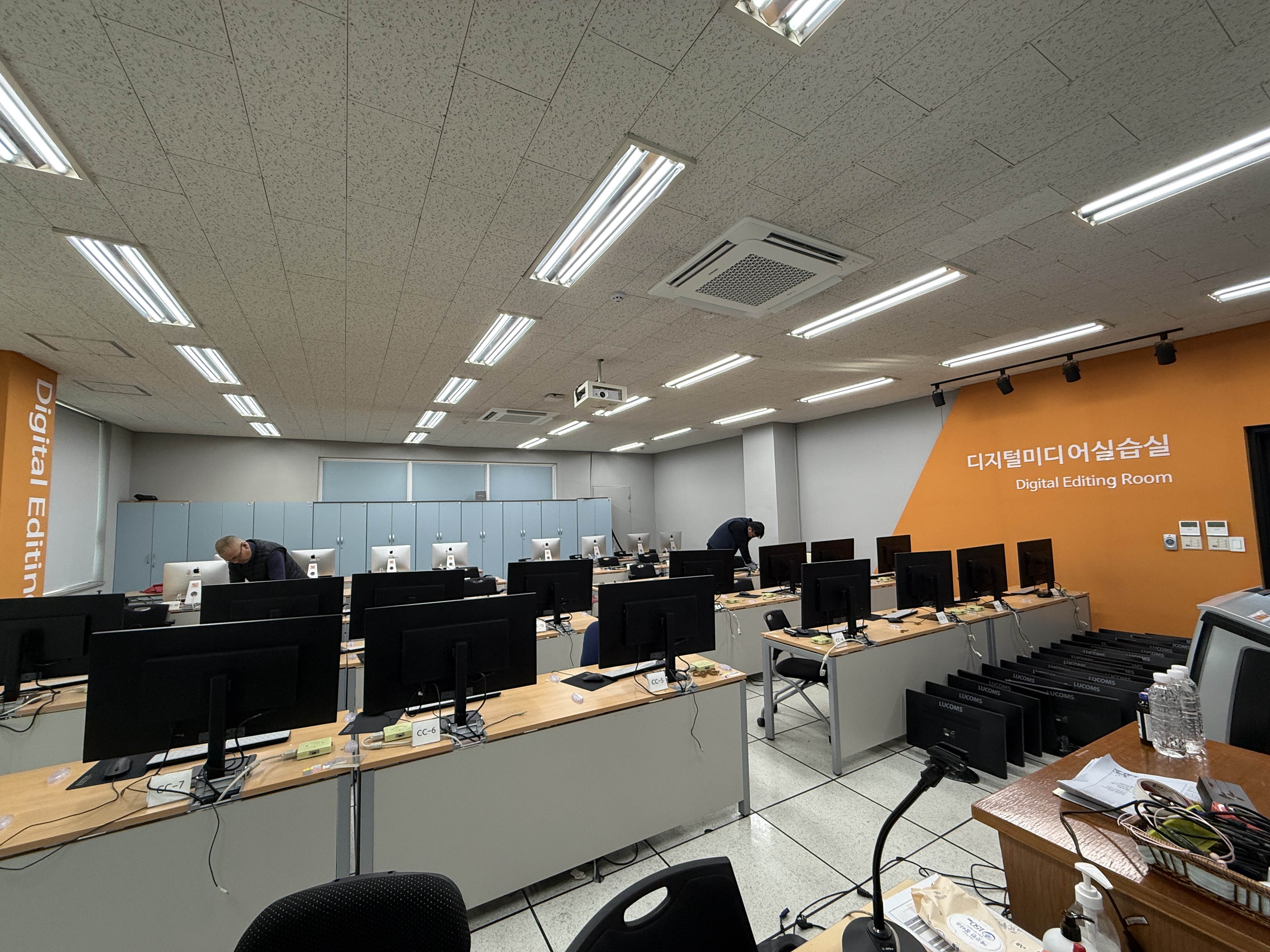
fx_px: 514
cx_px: 635
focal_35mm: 14
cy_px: 476
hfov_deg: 102.1
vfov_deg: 85.7
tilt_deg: +5.0
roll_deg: +1.7
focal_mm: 2.22
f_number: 2.2
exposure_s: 1/120
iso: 200
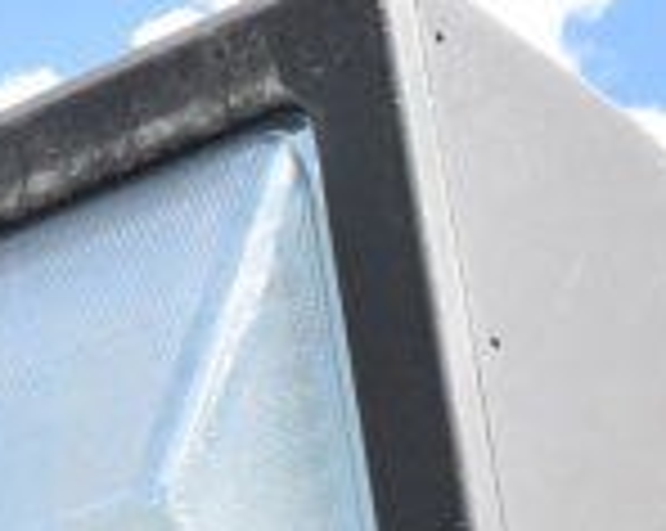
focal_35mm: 209
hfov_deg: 9.1
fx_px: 4114
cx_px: -243
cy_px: 664
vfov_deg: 7.3
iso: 6400
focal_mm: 36
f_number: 18
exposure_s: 1/1250
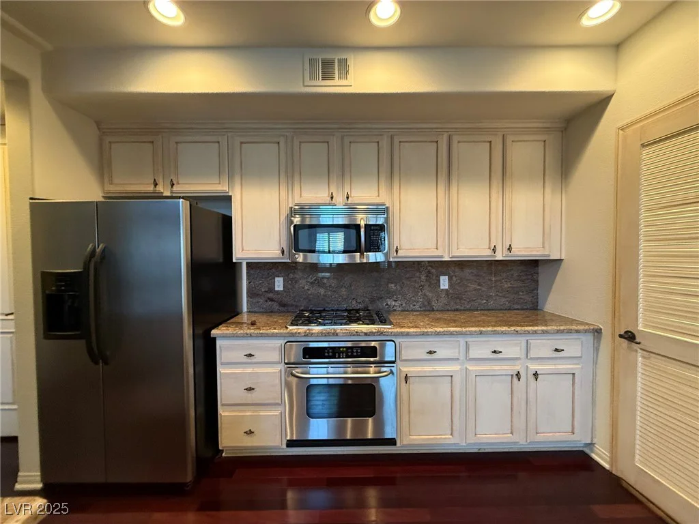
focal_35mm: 14
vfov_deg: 85.7
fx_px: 283
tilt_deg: -3.1
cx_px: 350
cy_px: 262
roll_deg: -0.2
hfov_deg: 102.1
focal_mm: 2.22
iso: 320
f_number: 2.2
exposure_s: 1/60
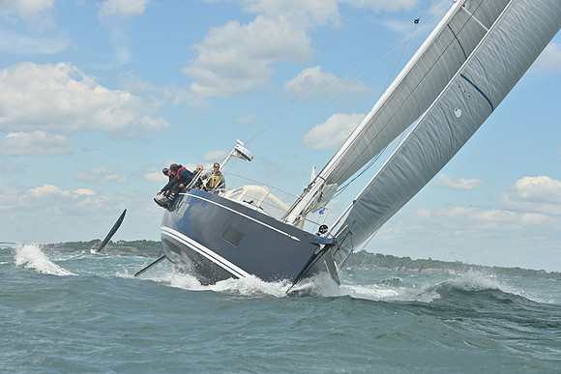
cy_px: 187
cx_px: 280
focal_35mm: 95
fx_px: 1481
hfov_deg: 21.5
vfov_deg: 14.4
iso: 250
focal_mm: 95
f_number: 8
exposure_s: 1/1250
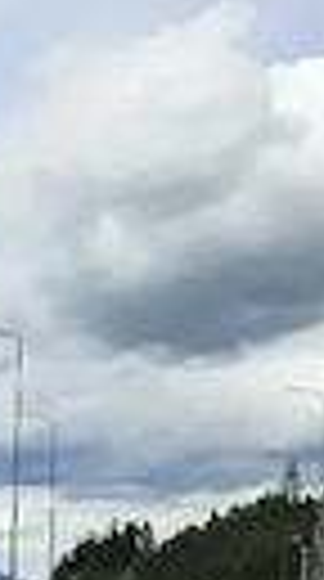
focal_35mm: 78
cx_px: -184
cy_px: 571
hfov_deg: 14.2
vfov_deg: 25.9
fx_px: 1198
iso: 25
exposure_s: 1/5000
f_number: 1.8
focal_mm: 5.4
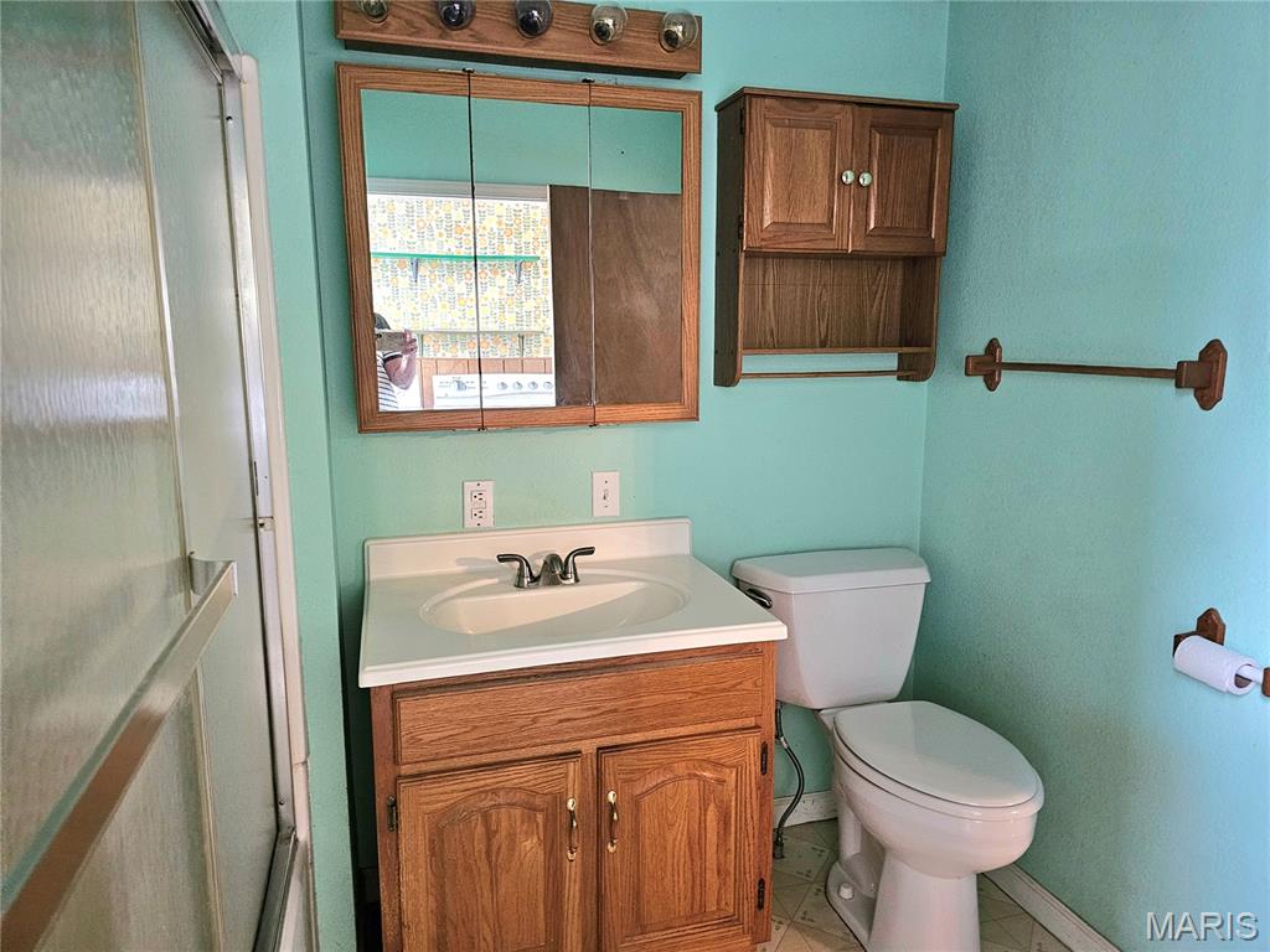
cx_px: 635
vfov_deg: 58.9
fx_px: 844
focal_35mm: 23
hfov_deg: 73.9
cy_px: 476
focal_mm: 6.3
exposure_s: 1/30
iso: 640
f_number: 1.7
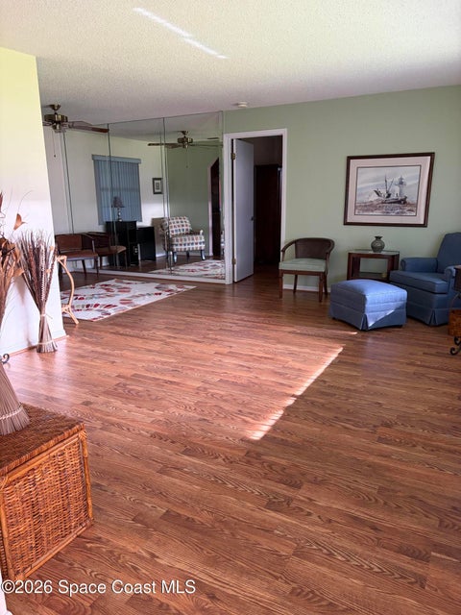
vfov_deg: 67.3
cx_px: 230
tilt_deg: -13.1
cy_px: 308
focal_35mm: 26
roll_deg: +1.5
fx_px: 462
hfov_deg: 53.1
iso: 320
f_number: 1.6
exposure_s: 1/60
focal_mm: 5.96
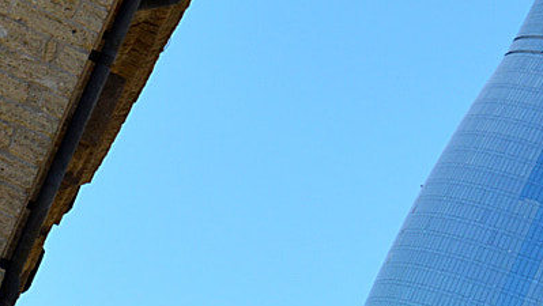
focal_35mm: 302
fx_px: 4351
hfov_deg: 7.1
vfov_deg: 4.0
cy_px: 343
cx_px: 453
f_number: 9
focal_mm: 48
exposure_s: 1/320
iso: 100
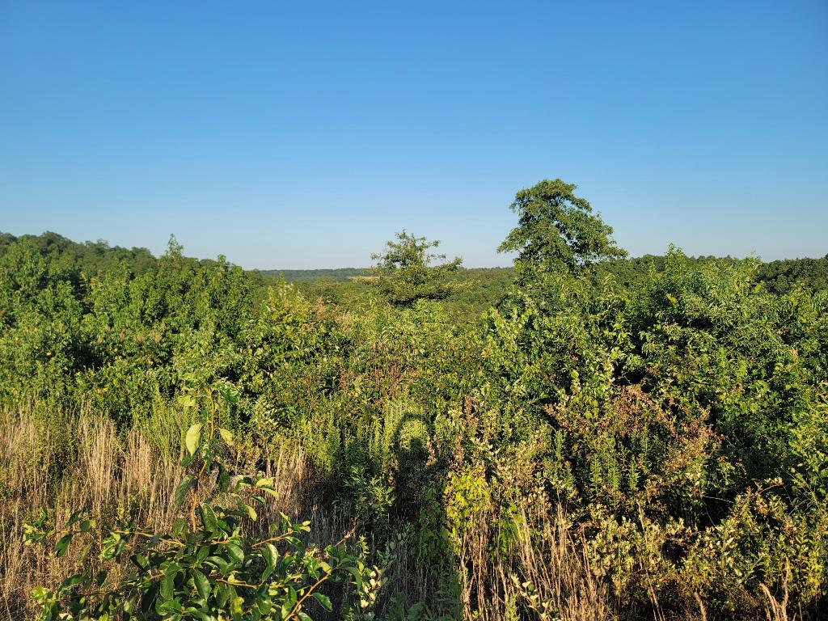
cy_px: 310
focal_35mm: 25
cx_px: 414
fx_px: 598
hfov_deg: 69.4
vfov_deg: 54.9
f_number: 1.8
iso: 20
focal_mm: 7
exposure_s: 1/638
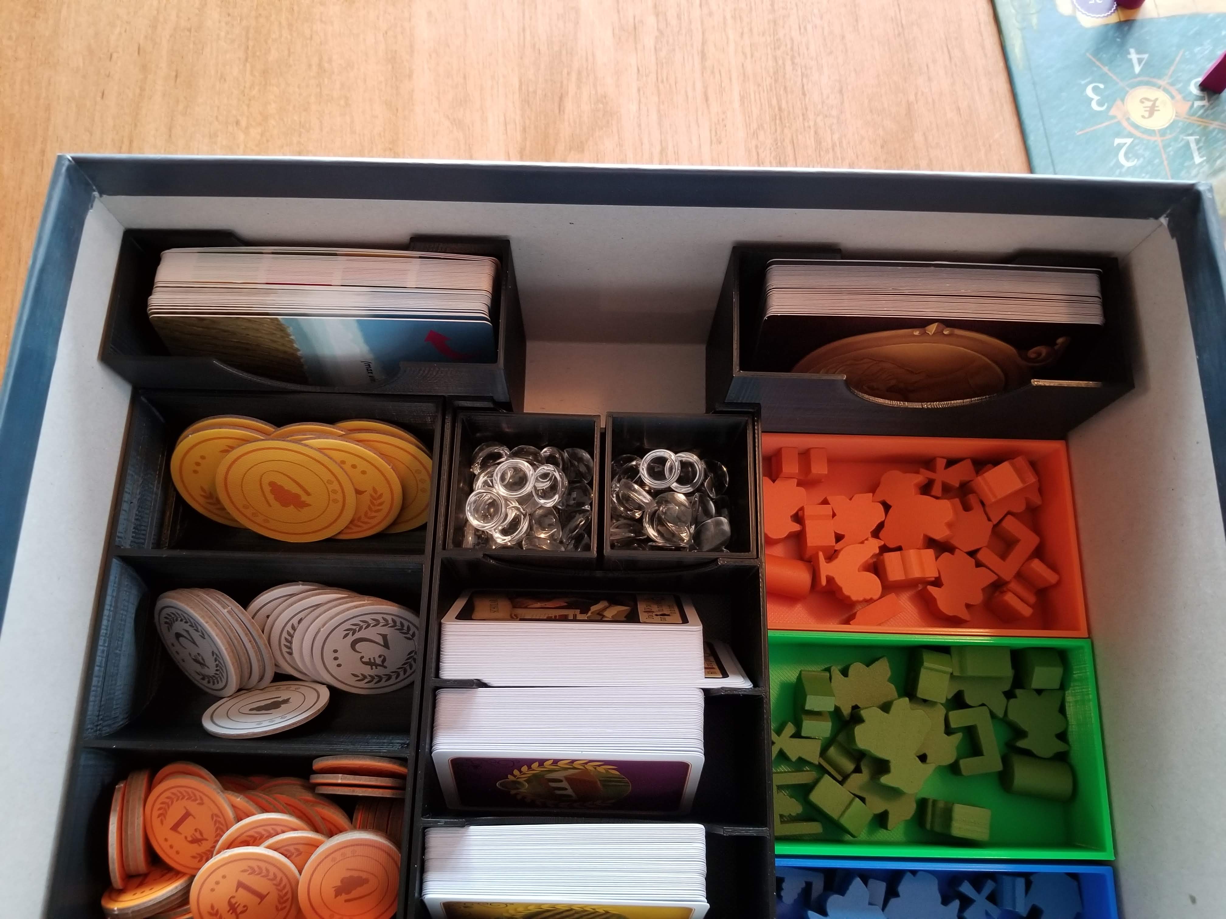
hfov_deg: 67.3
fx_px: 921
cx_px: 613
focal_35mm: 26
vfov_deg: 53.1
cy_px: 460
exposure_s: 1/24
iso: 250
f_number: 1.7
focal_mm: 4.25
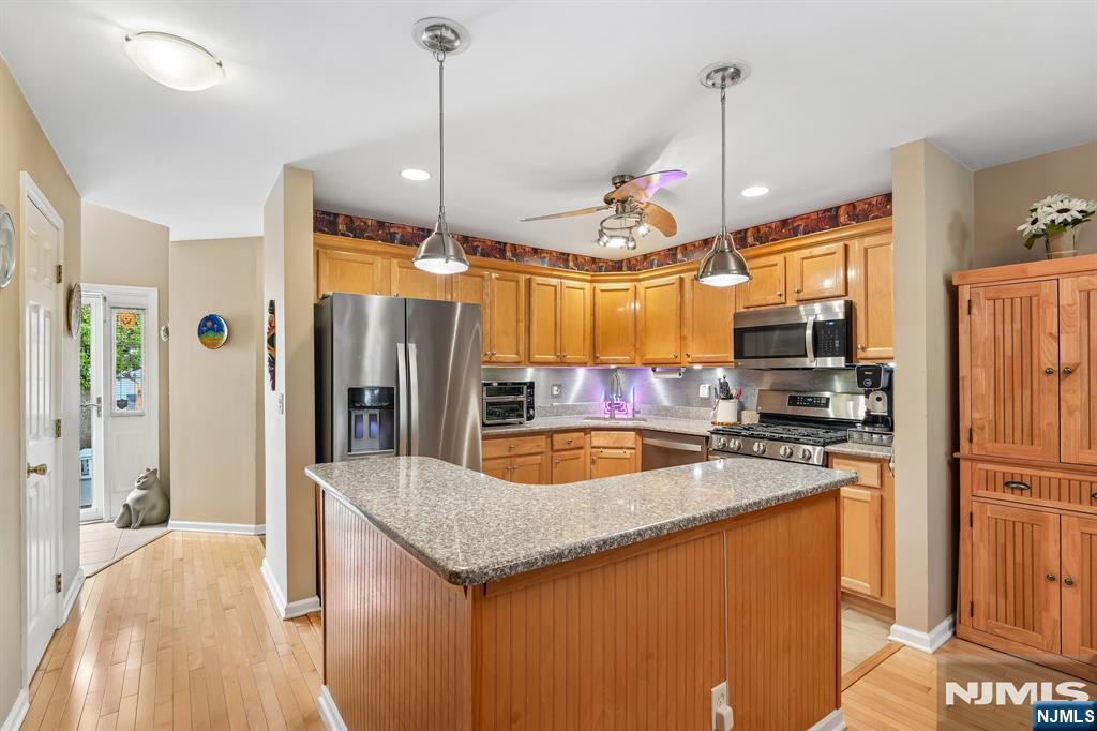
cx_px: 548
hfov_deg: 96.8
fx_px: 487
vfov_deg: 73.7
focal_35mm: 16
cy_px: 366
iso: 400
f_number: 8
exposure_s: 1/6
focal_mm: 16
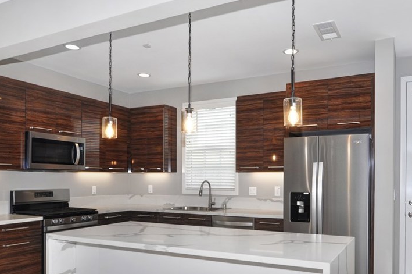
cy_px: 187
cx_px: 230
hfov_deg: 69.2
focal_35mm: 26
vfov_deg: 48.4
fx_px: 297
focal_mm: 12
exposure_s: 1/60
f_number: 7.1
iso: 400
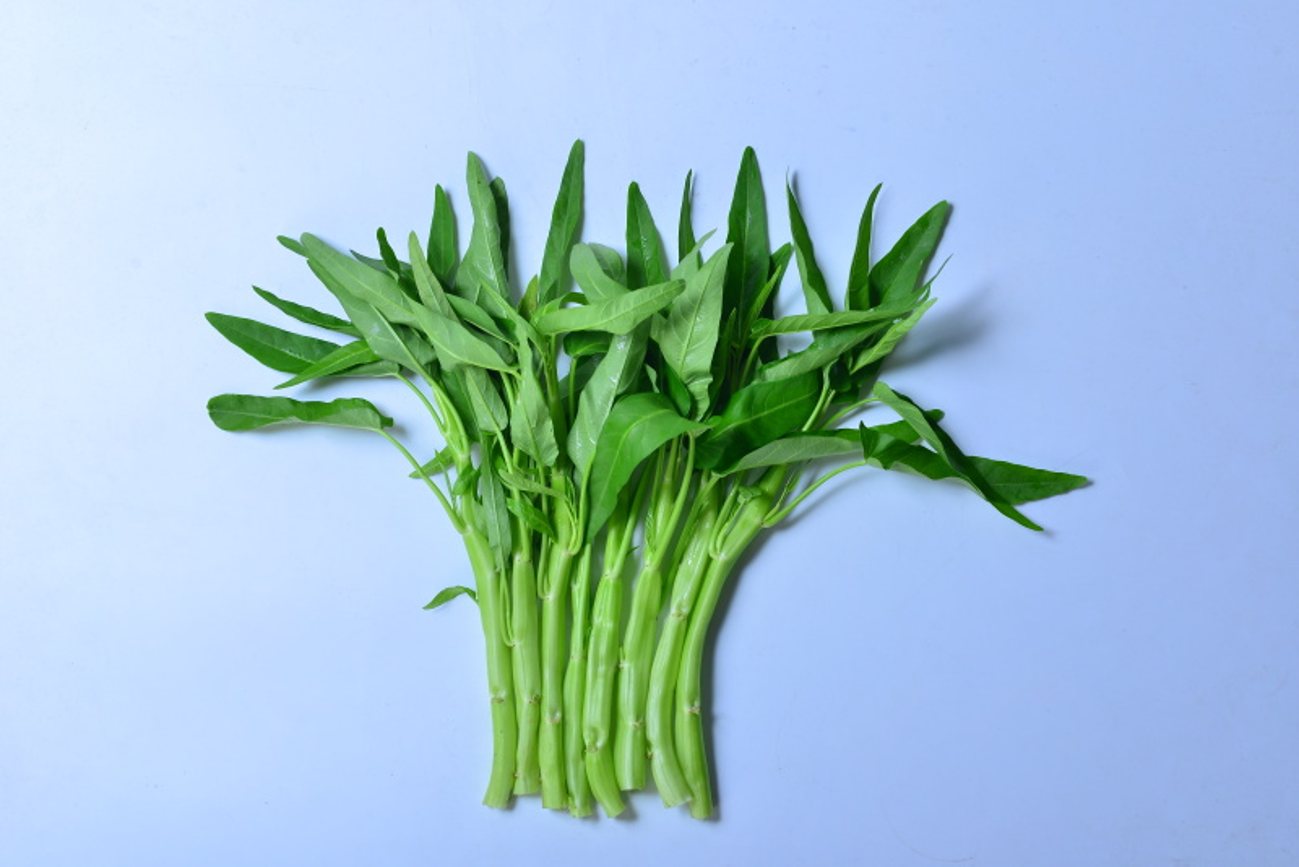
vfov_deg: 22.6
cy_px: 434
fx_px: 2166
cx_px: 650
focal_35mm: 60
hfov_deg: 33.4
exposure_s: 1/125
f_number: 9
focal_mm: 60
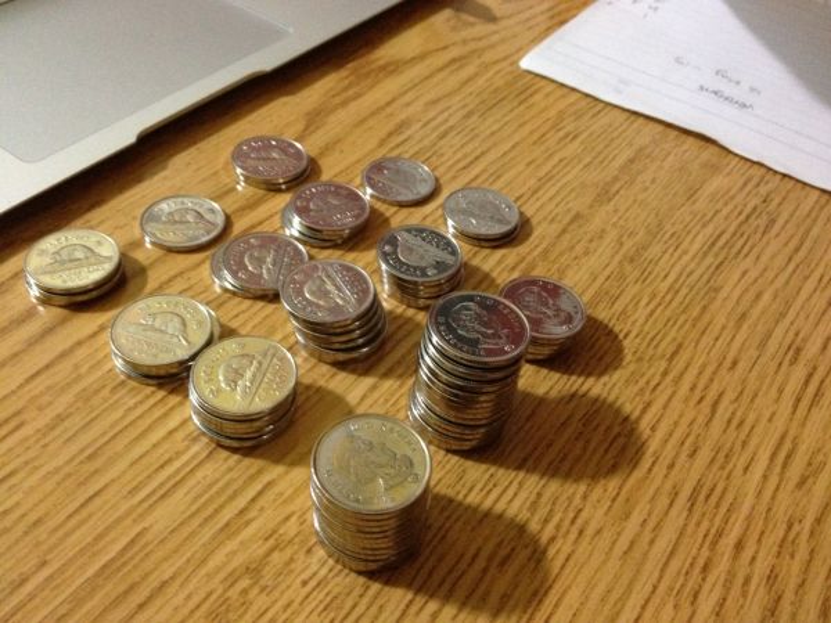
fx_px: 840
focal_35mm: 35
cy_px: 312
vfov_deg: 40.7
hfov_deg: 52.6
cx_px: 416
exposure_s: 1/15
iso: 500
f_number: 2.4
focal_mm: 4.28
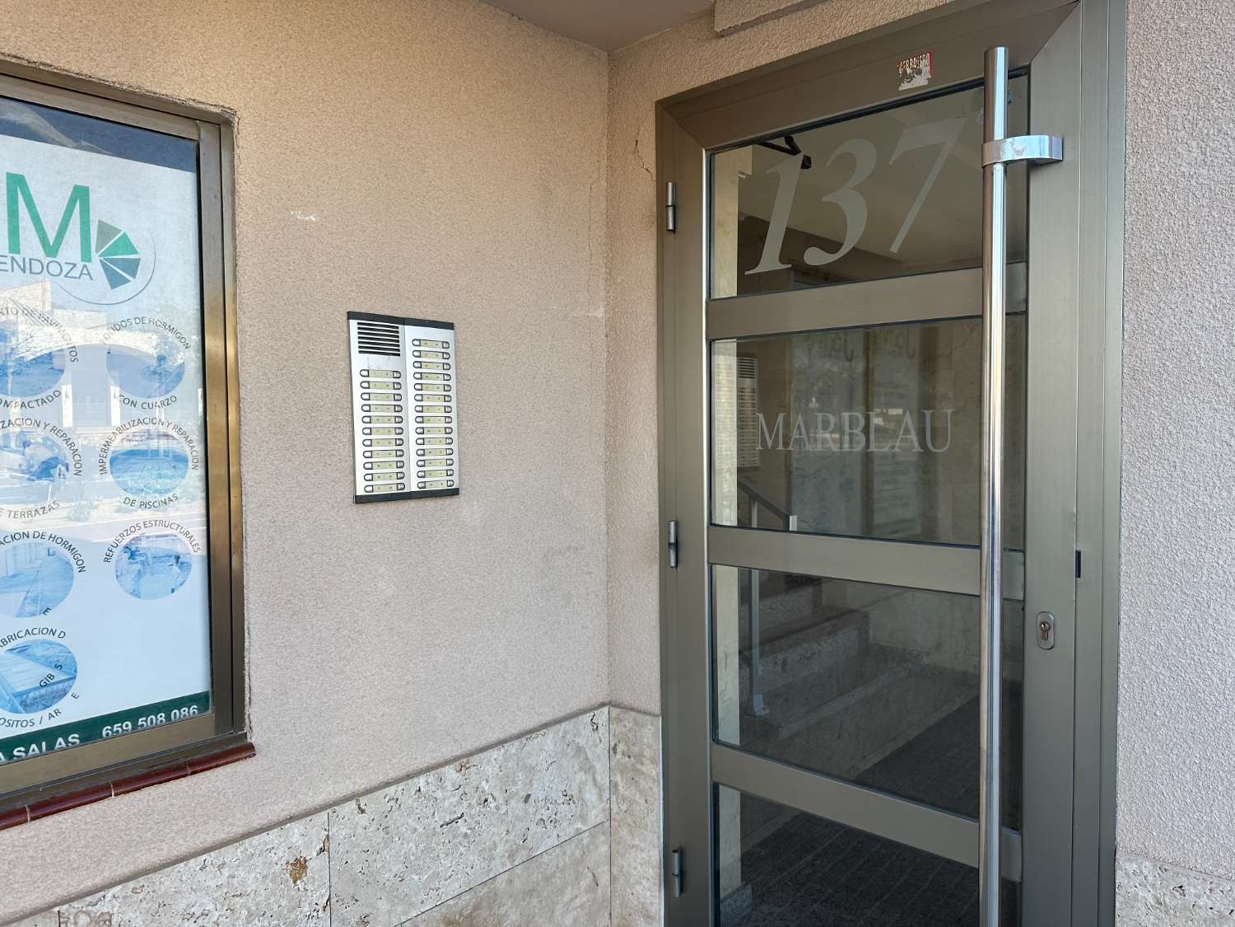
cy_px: 464
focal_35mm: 24
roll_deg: +0.2
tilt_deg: -2.1
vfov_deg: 56.8
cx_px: 618
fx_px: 856
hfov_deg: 71.6
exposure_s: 1/587
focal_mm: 6.86
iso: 80
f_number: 1.78
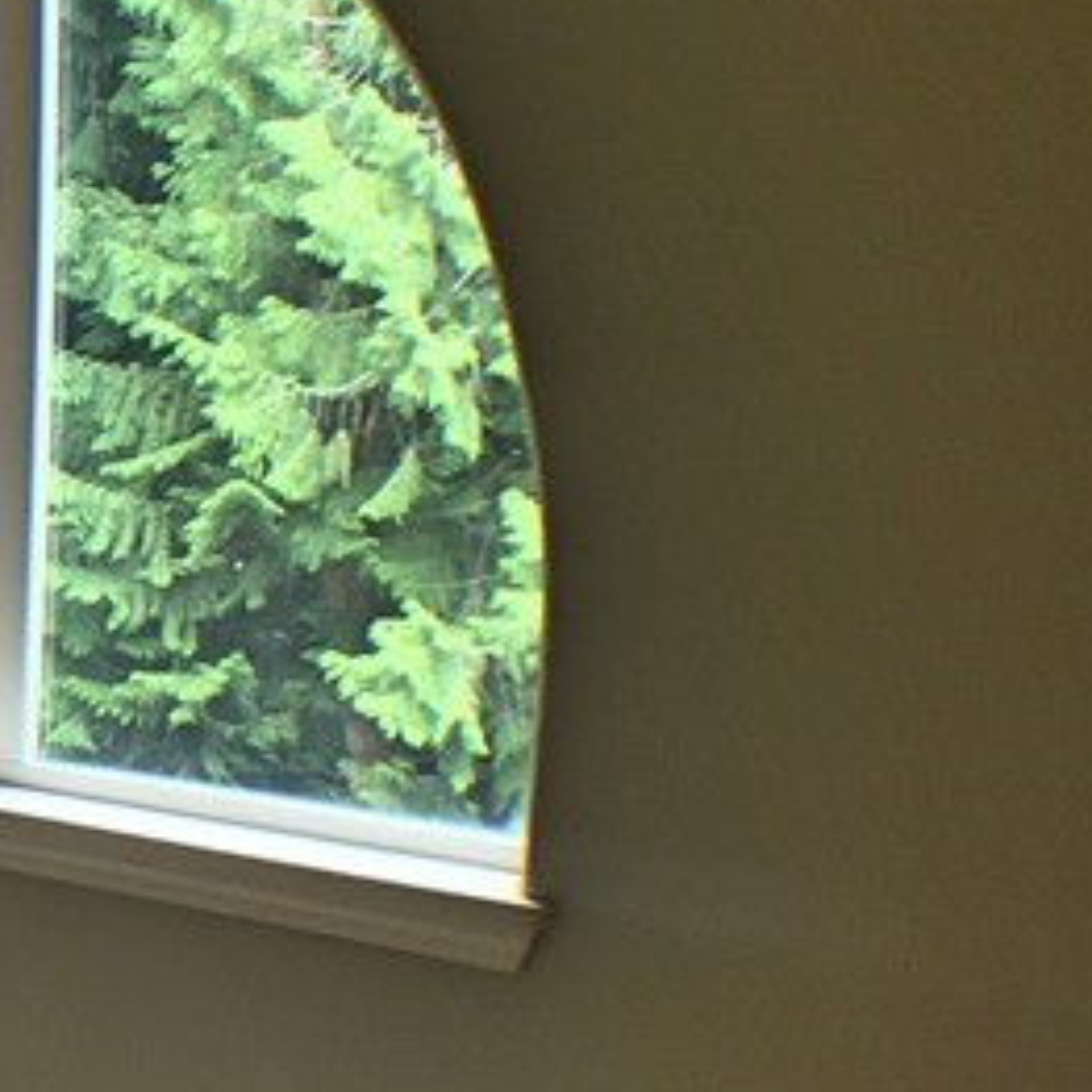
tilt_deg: -4.4
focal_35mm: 100
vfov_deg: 17.4
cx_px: -746
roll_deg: -1.3
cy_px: 604
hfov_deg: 15.4
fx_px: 3569
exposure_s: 1/30
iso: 50
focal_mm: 4.15
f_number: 2.2
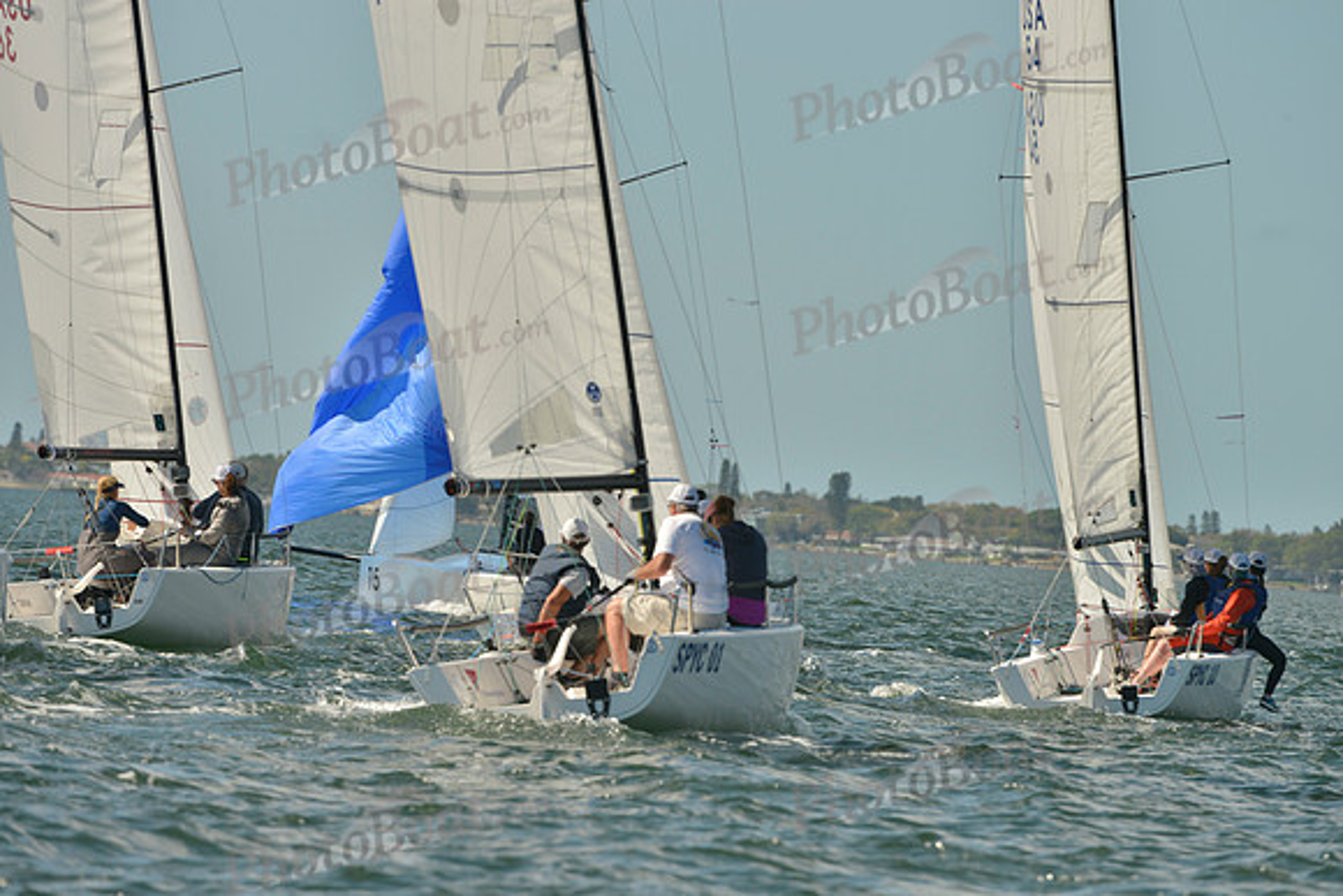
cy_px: 448
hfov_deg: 5.2
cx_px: 672
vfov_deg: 3.4
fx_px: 14925
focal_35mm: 400
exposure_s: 1/800
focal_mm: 400
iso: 280
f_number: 10
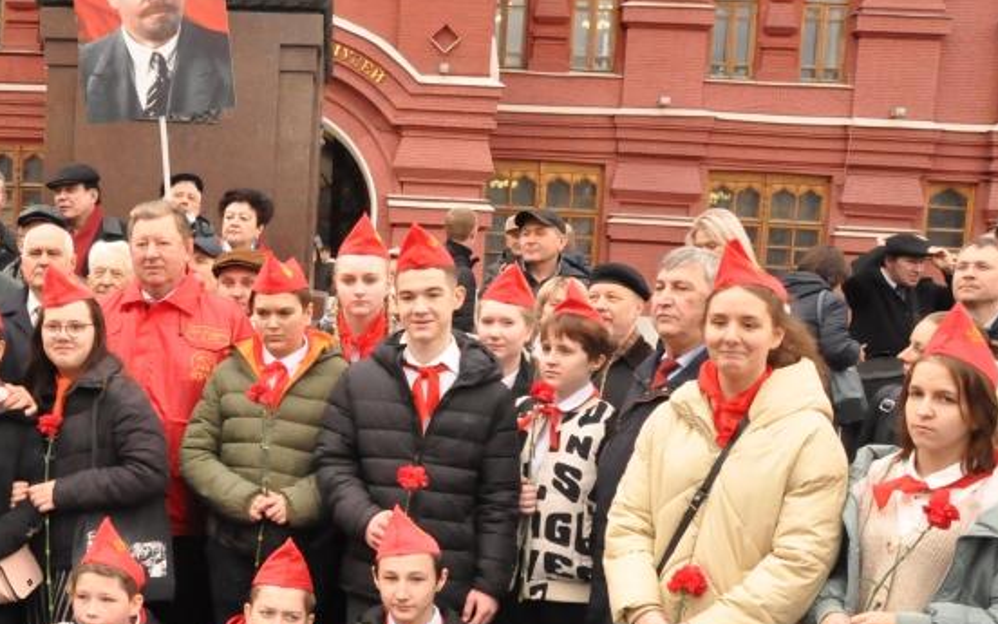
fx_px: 1387
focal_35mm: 51
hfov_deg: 37.8
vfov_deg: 25.1
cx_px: 165
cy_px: 456
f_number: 10
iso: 3200
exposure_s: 1/400
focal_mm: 18
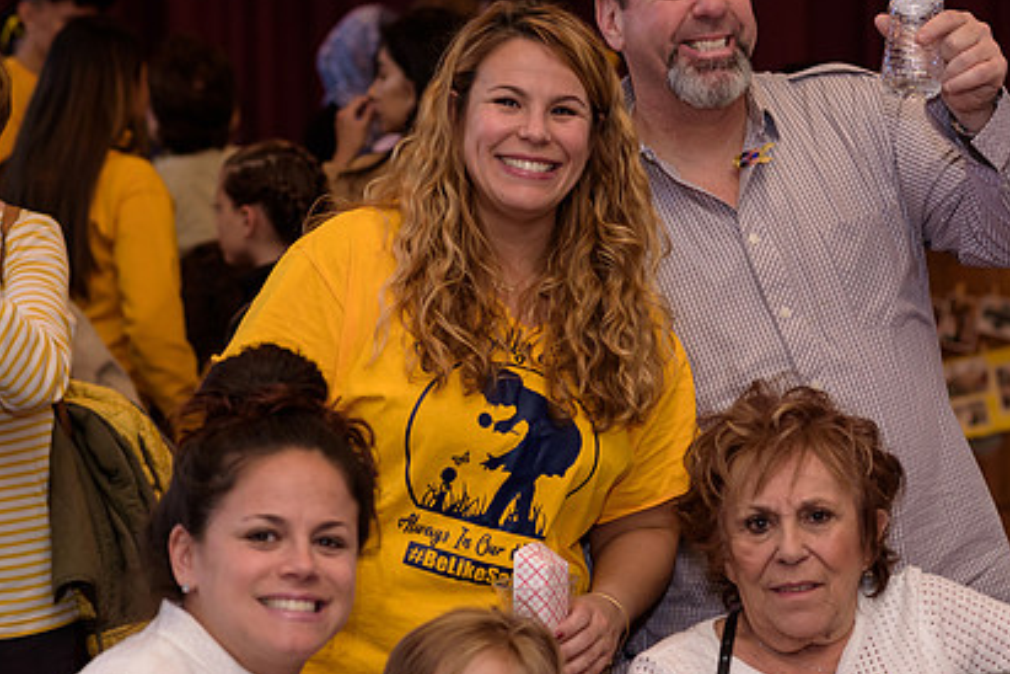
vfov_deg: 11.4
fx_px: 3366
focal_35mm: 120
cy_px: 282
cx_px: 568
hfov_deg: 17.1
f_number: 4
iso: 320
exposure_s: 1/125
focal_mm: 85
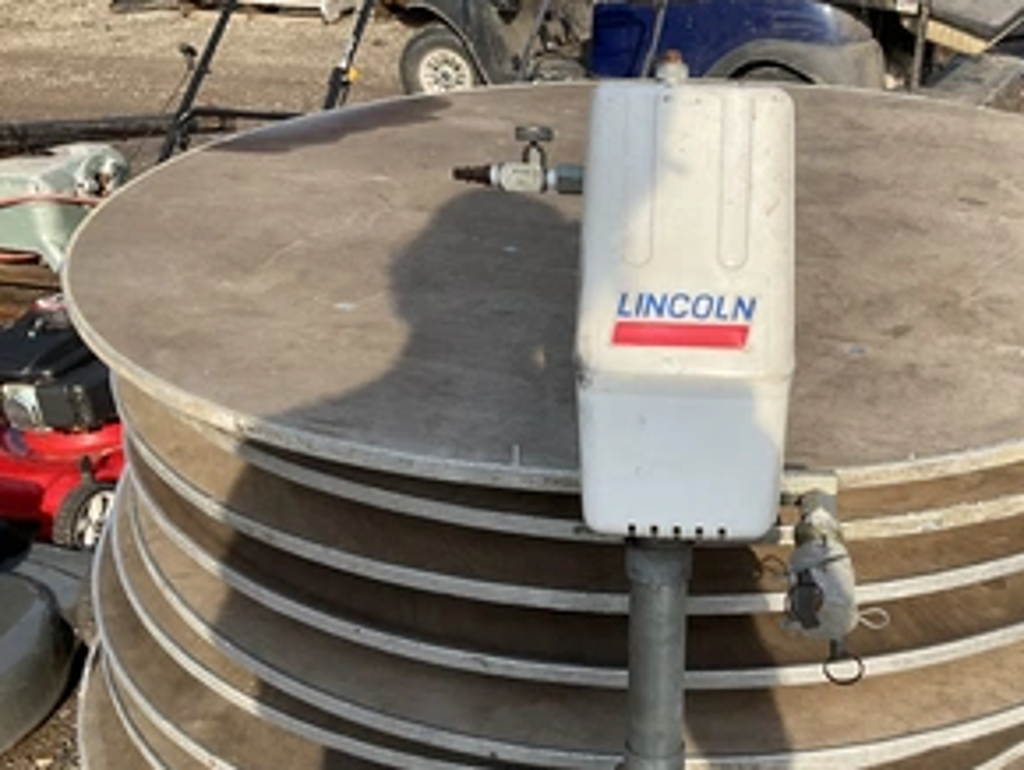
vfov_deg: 35.9
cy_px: 445
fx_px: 1184
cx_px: 696
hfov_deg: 45.9
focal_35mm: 40
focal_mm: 3
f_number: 1.8
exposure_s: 1/1412
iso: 25
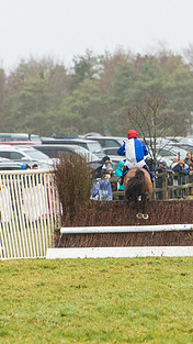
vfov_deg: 3.4
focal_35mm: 641
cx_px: 264
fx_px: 5833
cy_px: 195
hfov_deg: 1.9
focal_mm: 200
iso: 1000
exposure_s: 1/1000
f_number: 4
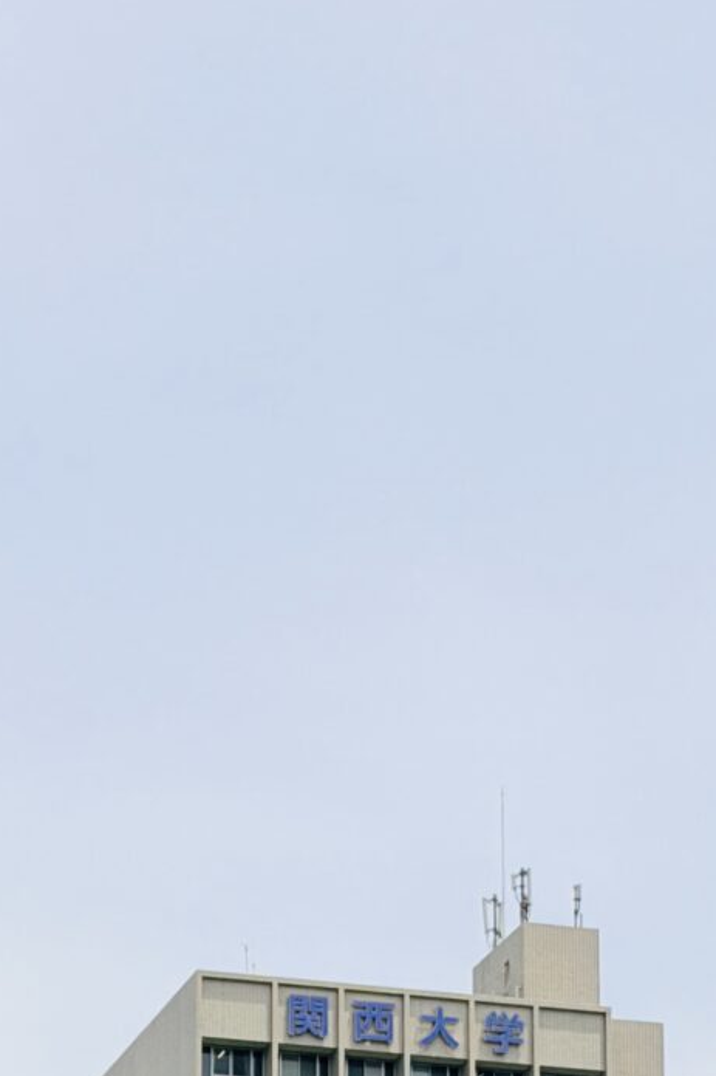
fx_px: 4119
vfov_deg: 14.1
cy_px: 1482
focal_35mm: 138
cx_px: 385
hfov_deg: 9.9
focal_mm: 6.76
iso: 64
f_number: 1.78
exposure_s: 1/9901
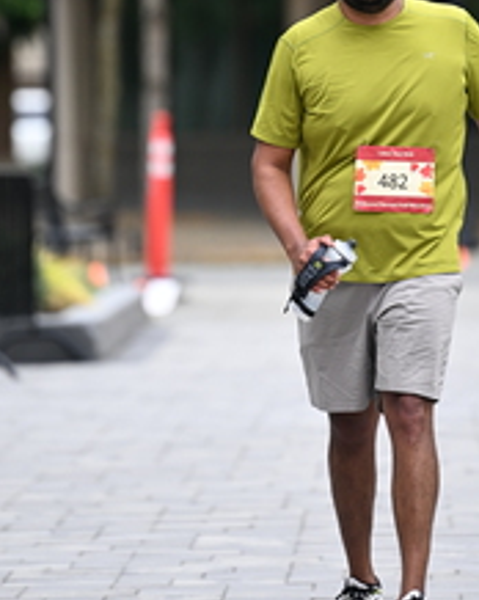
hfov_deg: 3.4
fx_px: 7985
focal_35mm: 450
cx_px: 323
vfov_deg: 4.3
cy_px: 118
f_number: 2.8
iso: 400
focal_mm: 190
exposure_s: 1/1250
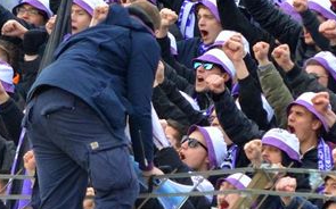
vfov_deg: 2.2
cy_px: 140
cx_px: 166
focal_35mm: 591
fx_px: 5409
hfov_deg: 3.6
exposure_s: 1/1250
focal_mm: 200
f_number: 5
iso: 1250
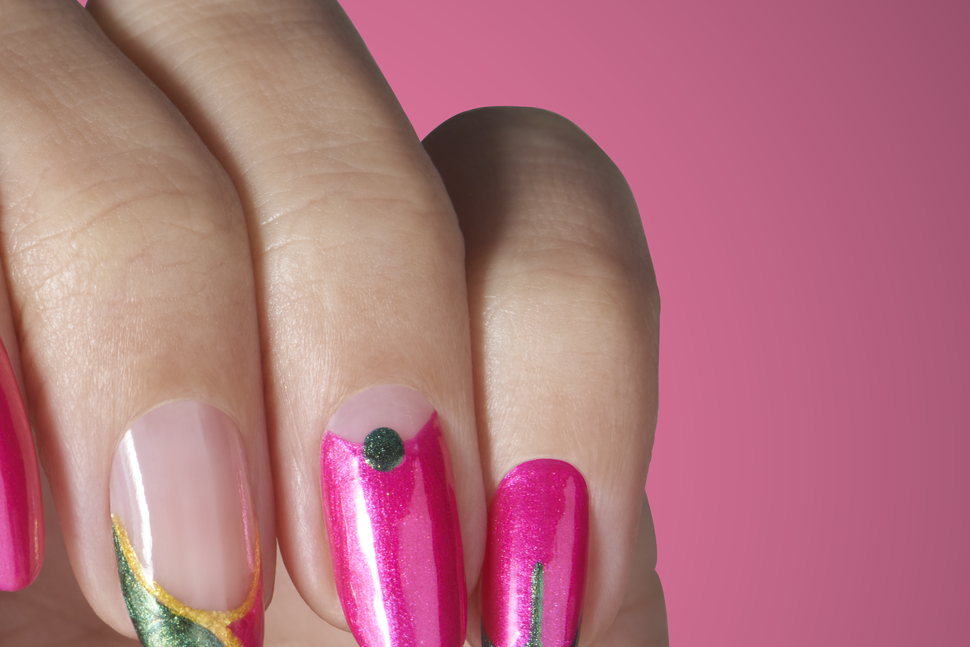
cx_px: 172
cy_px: 457
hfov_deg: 5.5
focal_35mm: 377
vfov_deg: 3.6
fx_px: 10157
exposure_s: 1/200
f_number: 18
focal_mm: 212
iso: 320
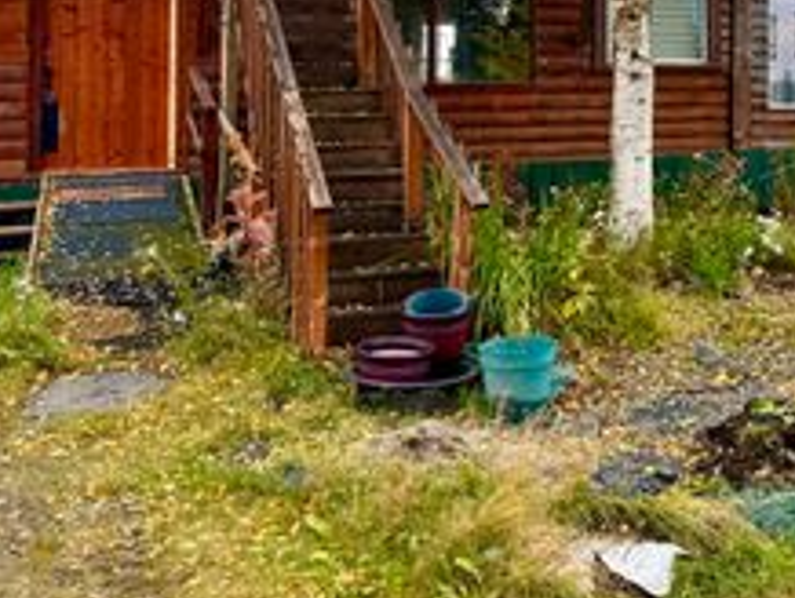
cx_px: 846
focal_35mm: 55
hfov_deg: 31.5
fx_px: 1265
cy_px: 16
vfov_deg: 25.4
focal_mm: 6.76
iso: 80
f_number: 1.78
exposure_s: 1/1311
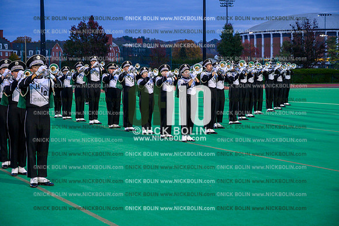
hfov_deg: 28.9
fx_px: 659
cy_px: 113
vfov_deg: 19.4
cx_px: 170
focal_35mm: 70
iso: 1600
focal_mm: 70
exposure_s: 1/250
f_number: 5
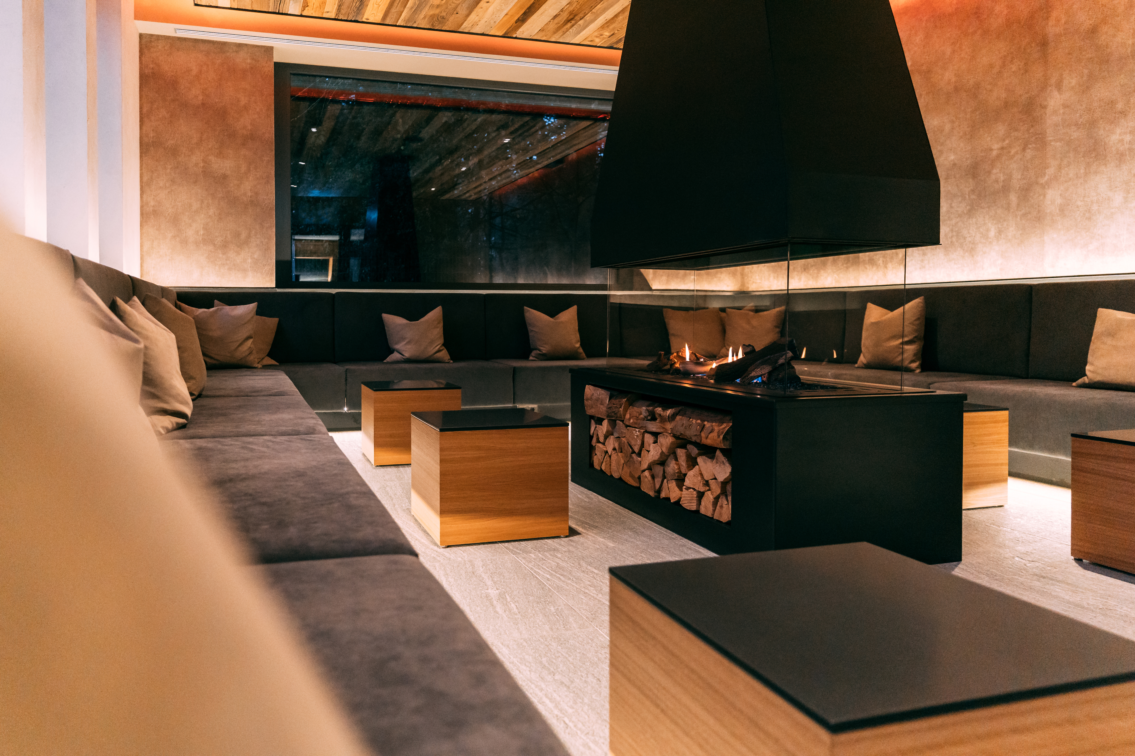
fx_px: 725
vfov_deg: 55.1
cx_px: 568
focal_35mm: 23
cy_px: 378
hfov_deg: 76.1
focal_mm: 23
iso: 2000
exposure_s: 1/80
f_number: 2.8
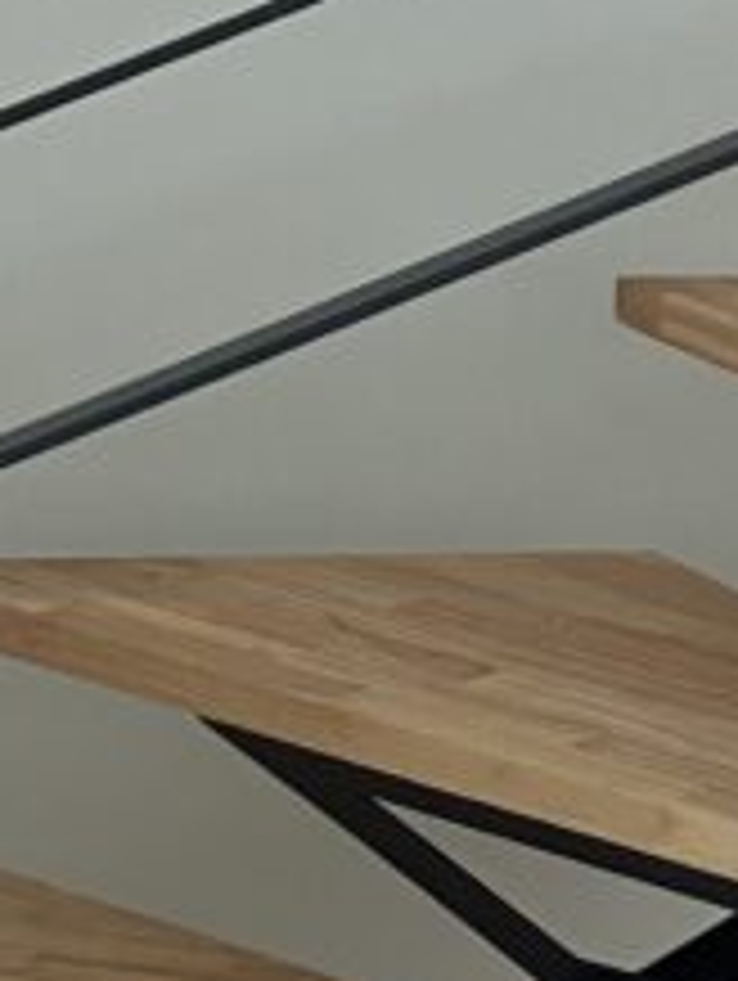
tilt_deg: -16.5
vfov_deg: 15.5
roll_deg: -3.2
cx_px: 1044
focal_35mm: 127
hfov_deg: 11.3
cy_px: 641
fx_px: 3603
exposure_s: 1/50
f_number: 1.6
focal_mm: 4.2
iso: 250
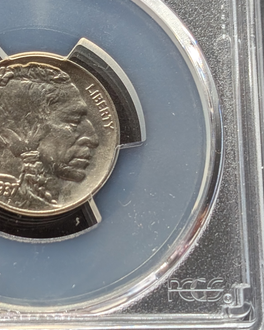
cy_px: 131
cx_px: 41
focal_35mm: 134
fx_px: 1308
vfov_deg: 14.4
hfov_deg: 11.5
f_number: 1.68
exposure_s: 1/109
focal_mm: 6.9
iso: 64
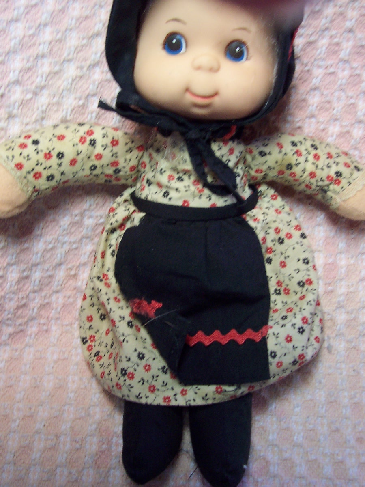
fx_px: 520
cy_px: 244
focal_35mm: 37
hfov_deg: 38.7
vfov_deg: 50.1
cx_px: 182
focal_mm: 5.6
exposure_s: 1/30
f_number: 2.8
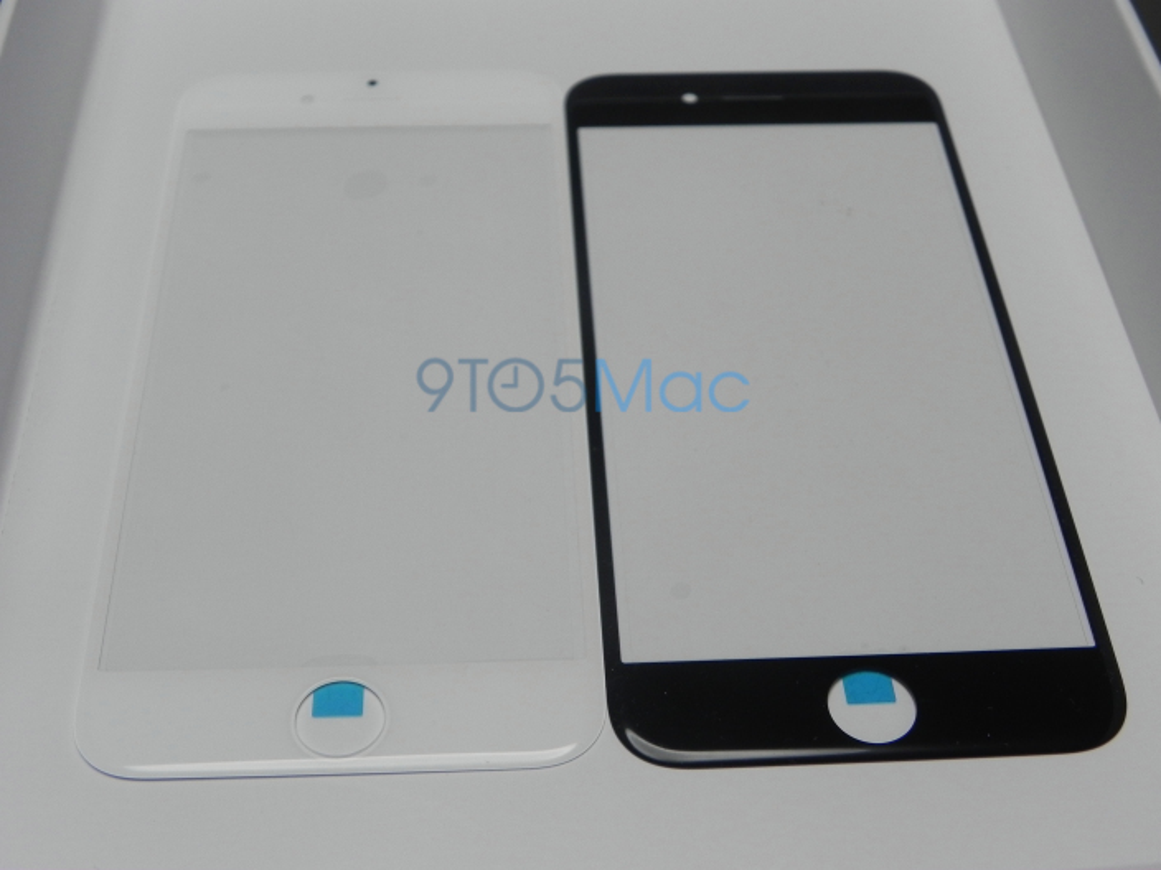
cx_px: 580
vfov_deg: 31.5
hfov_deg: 41.2
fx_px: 1543
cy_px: 435
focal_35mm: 46
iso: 160
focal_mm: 8.2
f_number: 3.2
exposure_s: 1/79
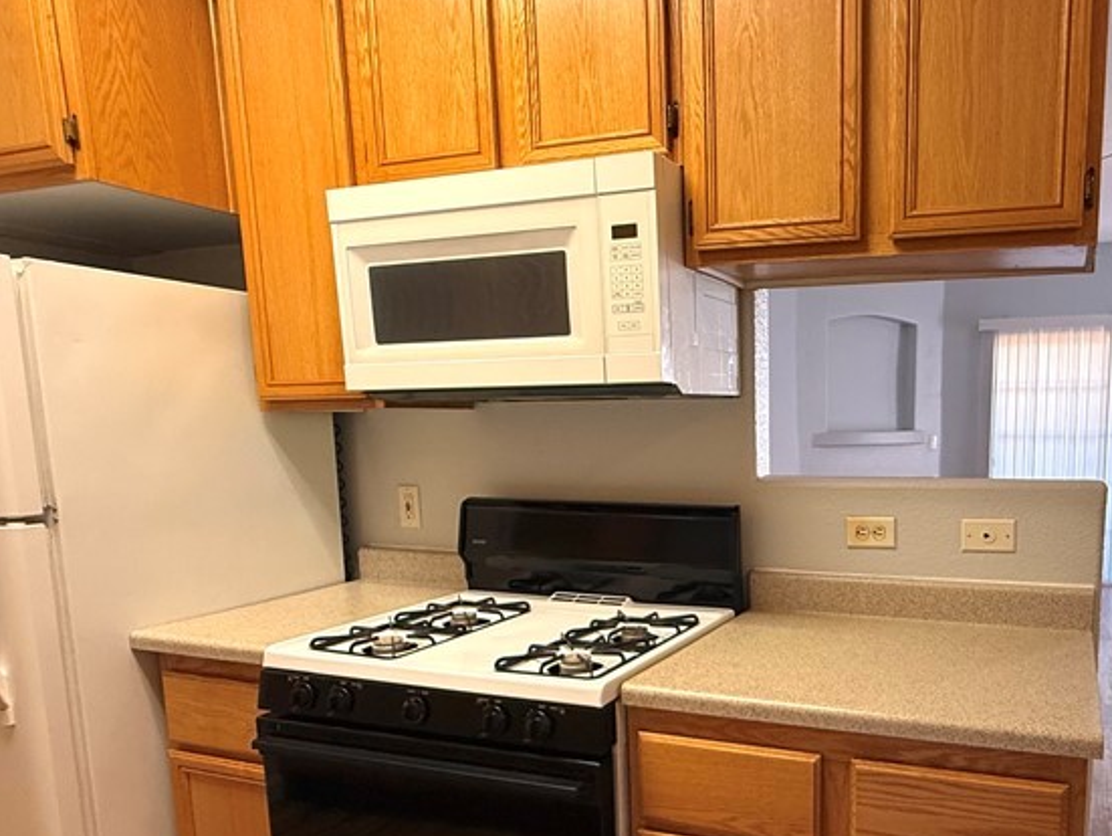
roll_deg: -2.5
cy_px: 541
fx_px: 836
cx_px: 805
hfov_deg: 64.1
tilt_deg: -7.5
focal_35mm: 26
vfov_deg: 52.3
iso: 250
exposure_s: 1/60
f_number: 2.2
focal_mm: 2.22
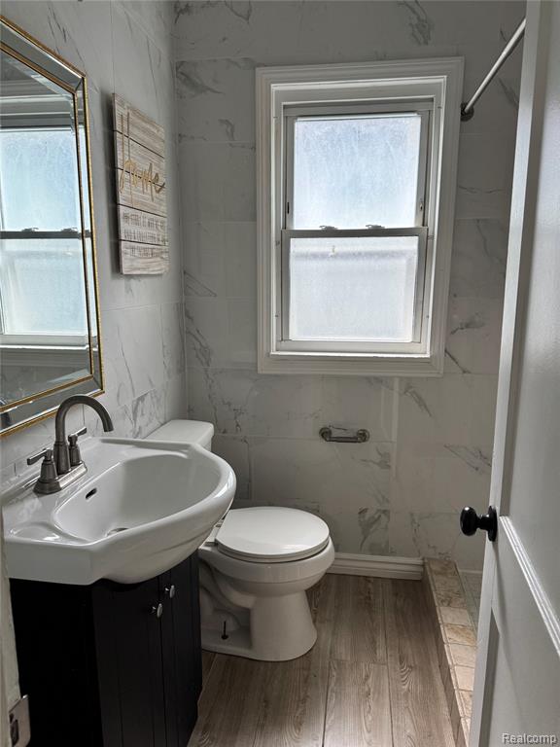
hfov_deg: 56.8
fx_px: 518
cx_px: 280
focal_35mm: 24
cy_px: 374
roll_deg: +0.0
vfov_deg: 71.6
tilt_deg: -10.4
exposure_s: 1/120
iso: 160
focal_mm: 6.76
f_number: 1.78
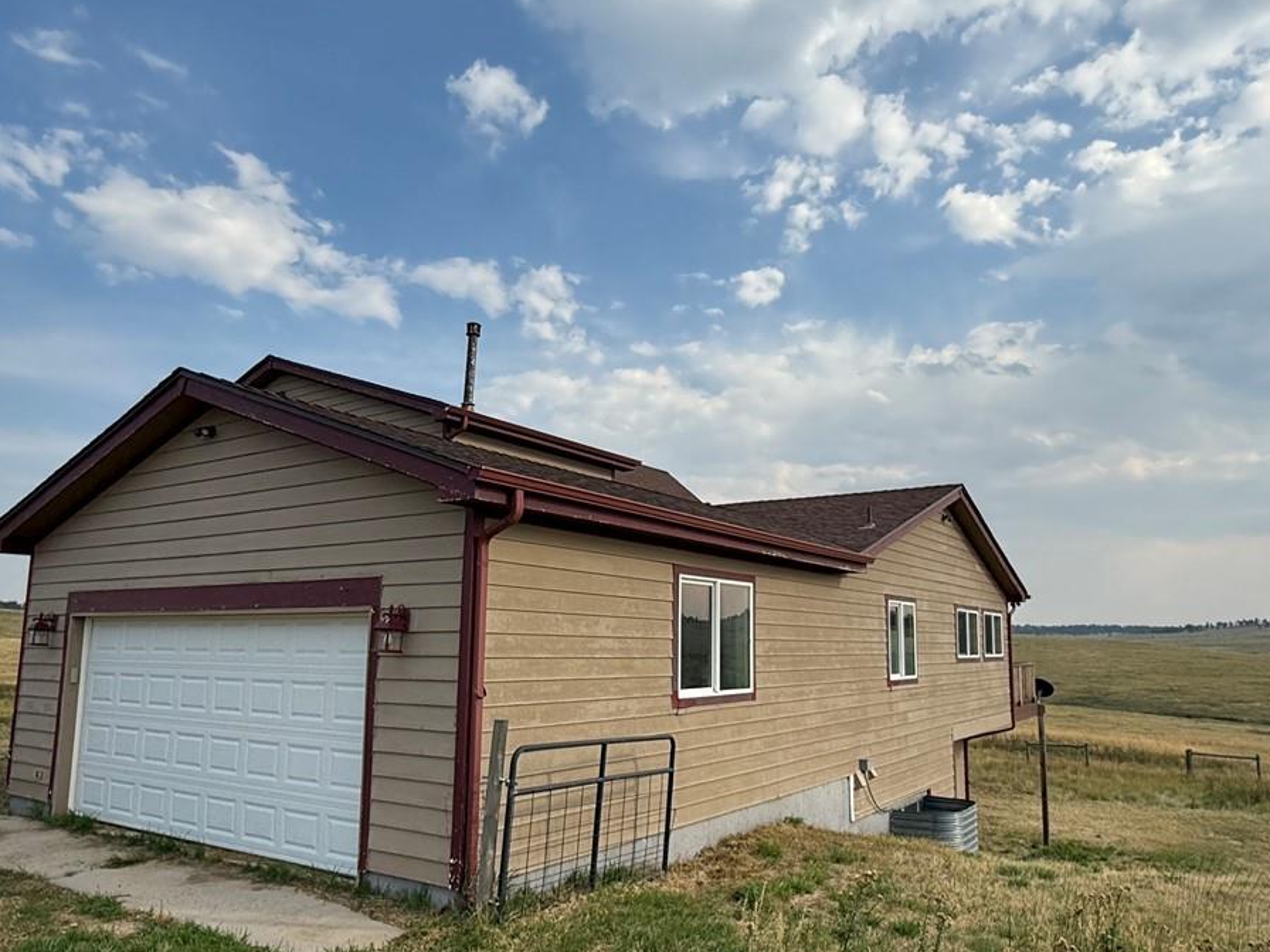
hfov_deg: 69.3
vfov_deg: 54.8
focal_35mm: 25
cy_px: 526
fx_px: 917
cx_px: 679
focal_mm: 2.22
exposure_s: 1/2092
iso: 50
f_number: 2.2
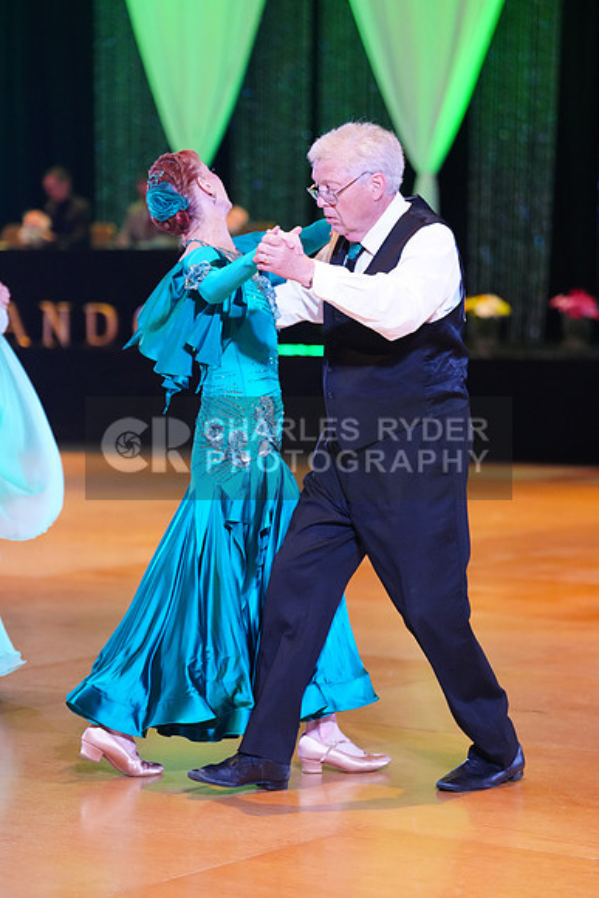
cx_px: 300
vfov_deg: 17.8
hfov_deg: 11.9
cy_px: 449
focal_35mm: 115
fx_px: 2868
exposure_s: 1/400
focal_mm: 115
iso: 5000
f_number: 2.8
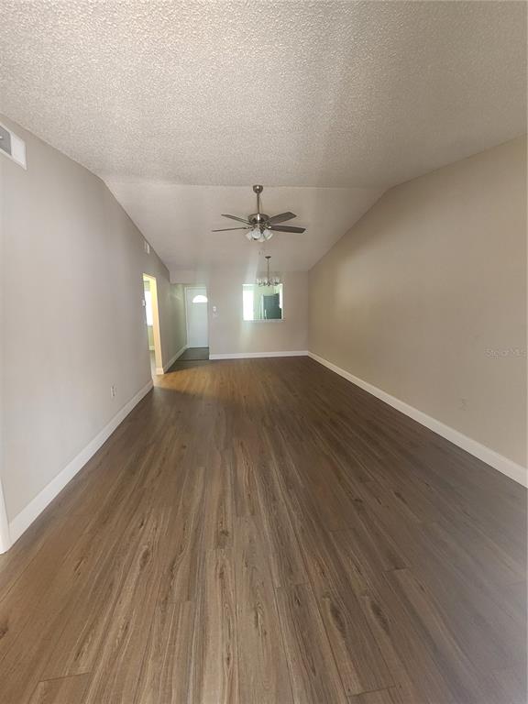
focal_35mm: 13
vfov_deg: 106.2
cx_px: 264
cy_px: 352
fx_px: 264
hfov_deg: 89.9
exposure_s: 1/40
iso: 320
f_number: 2.2
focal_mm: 2.2
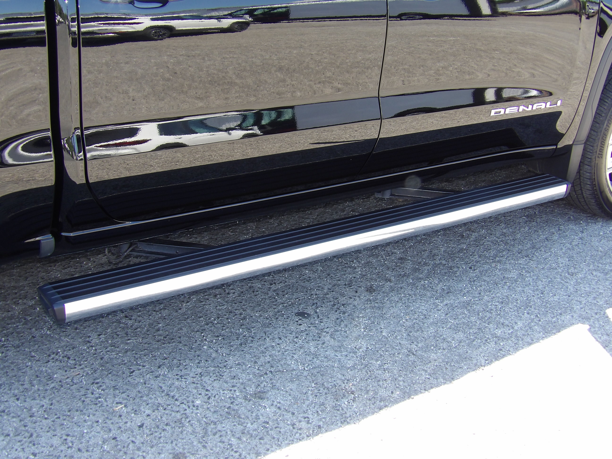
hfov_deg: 41.2
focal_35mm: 46
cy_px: 230
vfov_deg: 31.5
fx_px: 813
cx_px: 306
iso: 100
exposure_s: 1/70
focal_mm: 8.2
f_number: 3.8
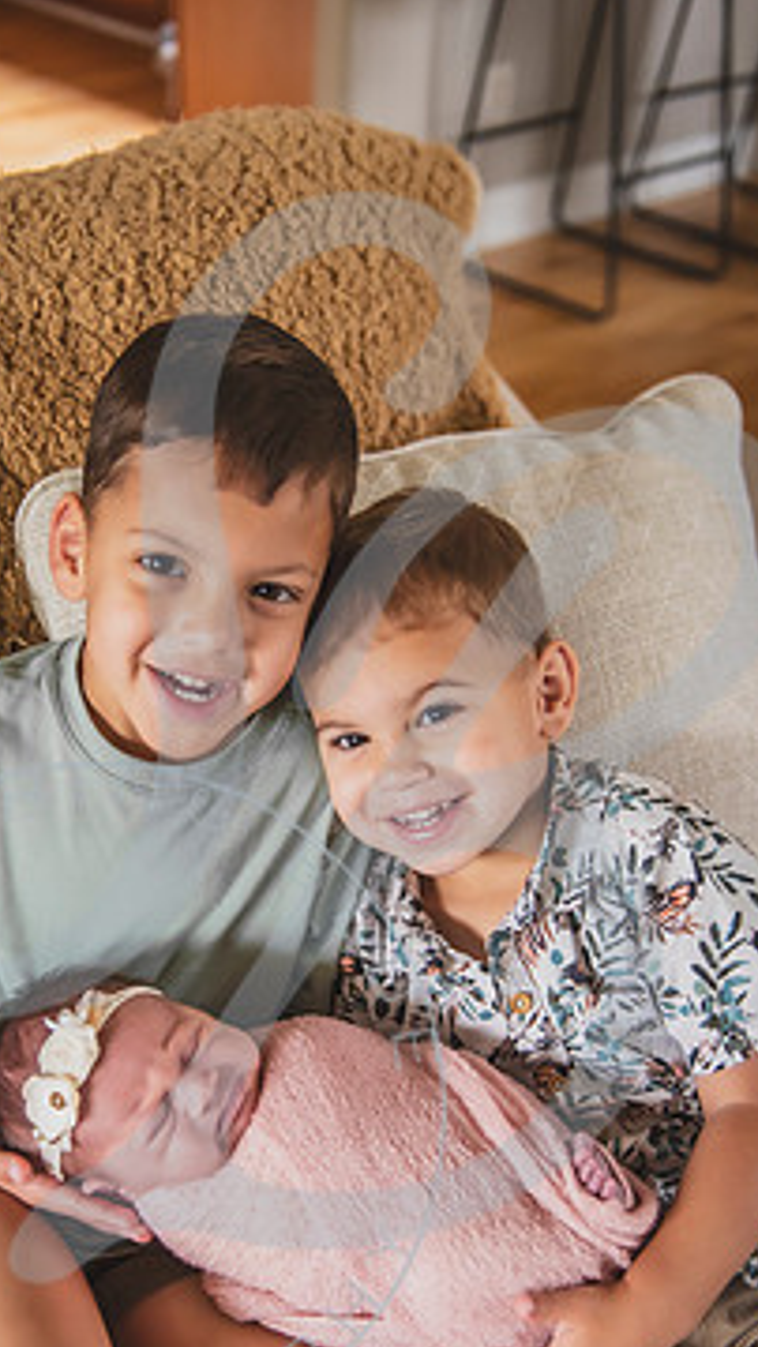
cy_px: 825
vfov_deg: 48.0
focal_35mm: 42
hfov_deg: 28.2
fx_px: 1500
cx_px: 266
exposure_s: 1/200
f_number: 2.8
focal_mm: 32
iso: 1600
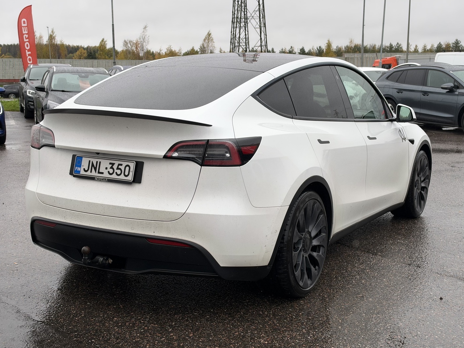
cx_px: 233
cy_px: 176
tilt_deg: -9.2
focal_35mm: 49
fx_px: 657
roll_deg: +0.9
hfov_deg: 38.9
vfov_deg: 29.7
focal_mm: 6.93
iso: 64
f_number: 1.8
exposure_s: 1/788
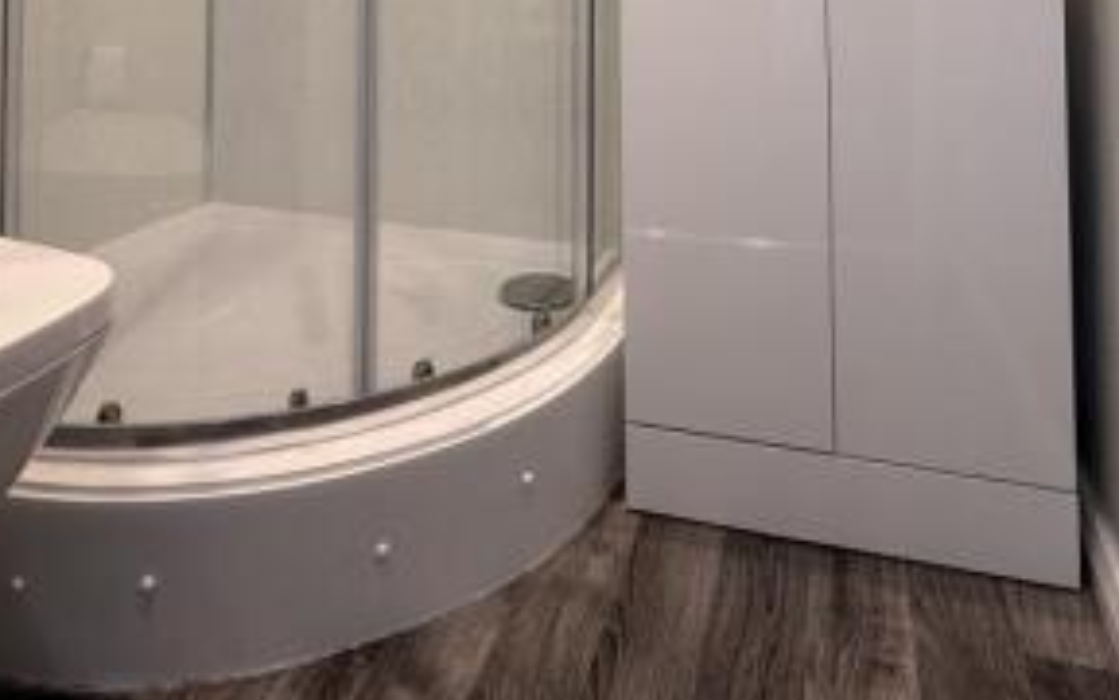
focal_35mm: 30
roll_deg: -0.1
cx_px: 554
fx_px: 915
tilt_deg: +2.2
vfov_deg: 34.9
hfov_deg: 62.9
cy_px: -99
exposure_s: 1/100
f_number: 2.2
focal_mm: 2.22
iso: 100
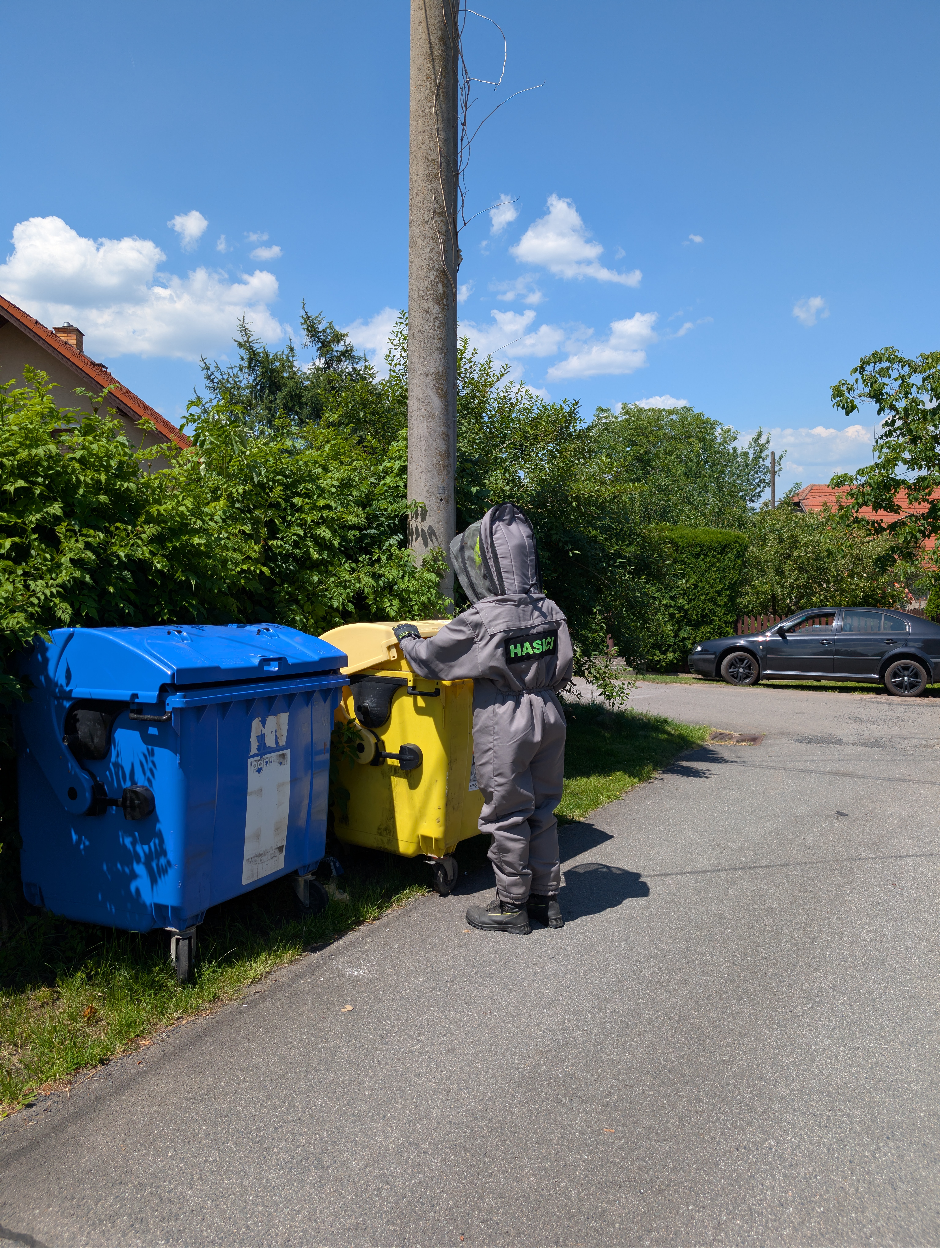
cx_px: 470
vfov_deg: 71.5
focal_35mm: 24
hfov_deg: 56.9
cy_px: 624
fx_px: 867
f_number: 1.68
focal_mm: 6.9
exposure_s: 1/1085
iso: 20
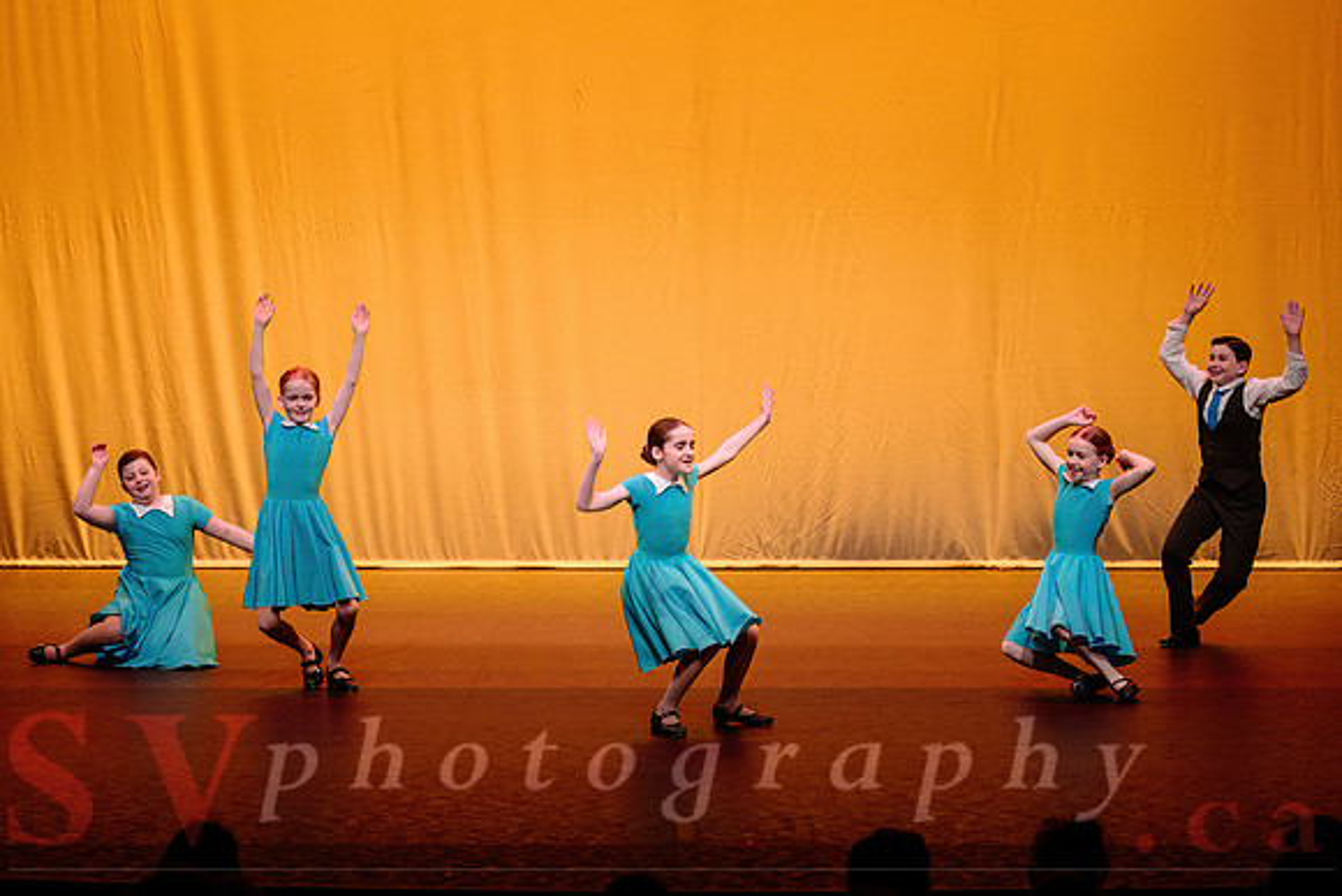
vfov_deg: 11.1
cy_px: 418
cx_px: 626
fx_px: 4618
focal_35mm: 124
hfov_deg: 16.5
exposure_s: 1/500
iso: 1250
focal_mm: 116
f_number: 2.8
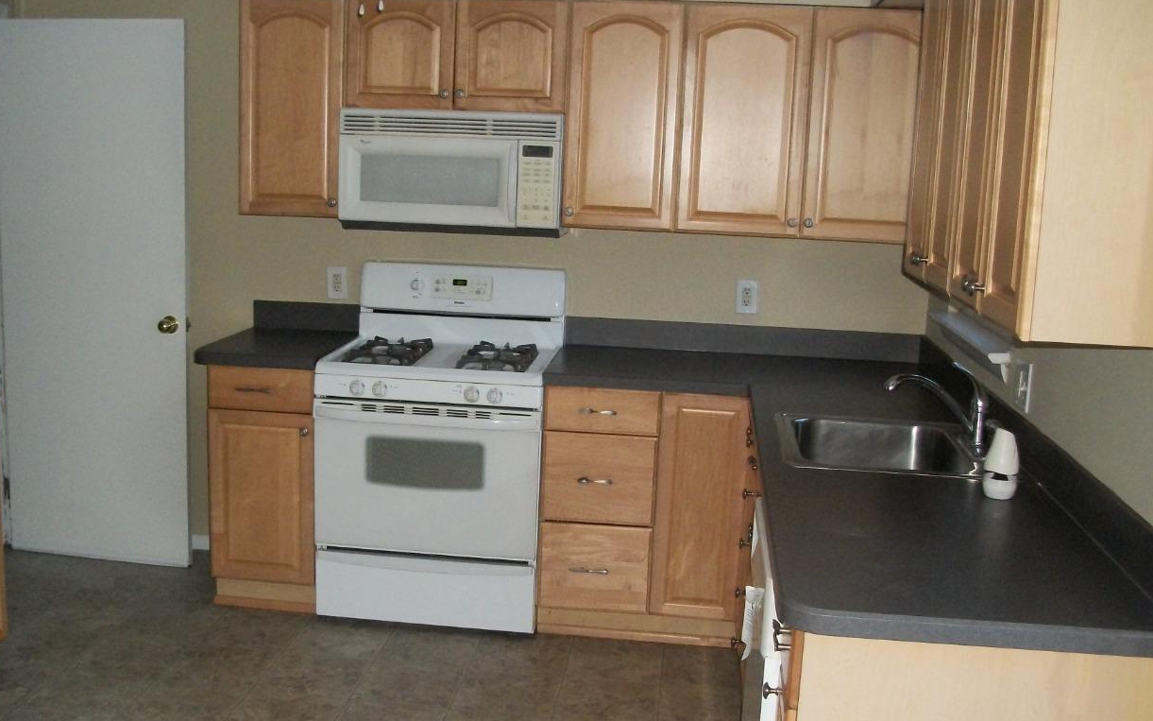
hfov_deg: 49.1
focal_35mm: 40
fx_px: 1257
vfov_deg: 31.9
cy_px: 430
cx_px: 492
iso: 250
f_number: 2.9
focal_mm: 5.7
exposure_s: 1/30
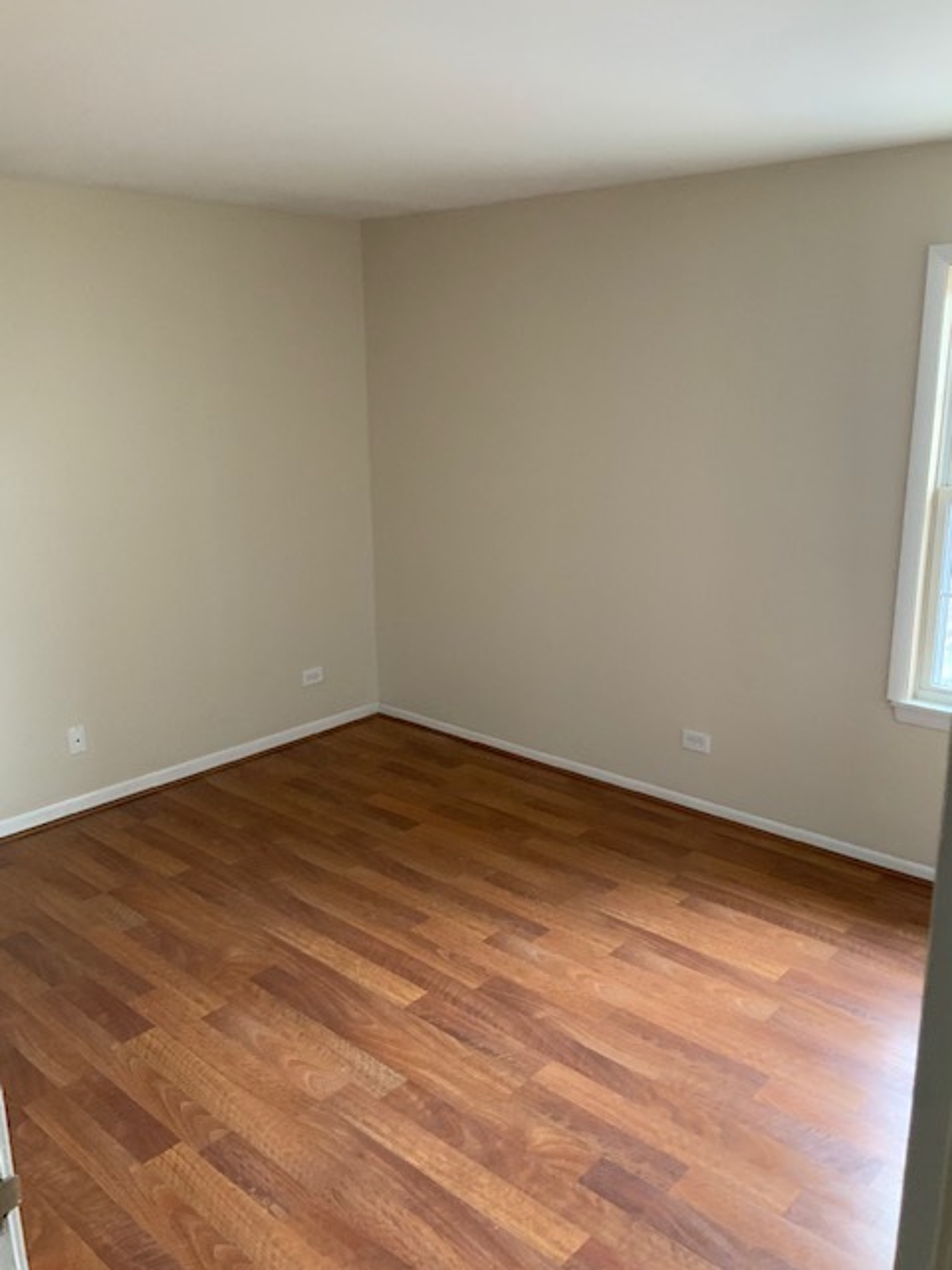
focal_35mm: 29
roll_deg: +0.6
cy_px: 635
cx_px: 476
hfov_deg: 48.2
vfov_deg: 61.7
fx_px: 1063
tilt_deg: -14.2
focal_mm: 3
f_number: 1.8
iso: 200
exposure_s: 1/60
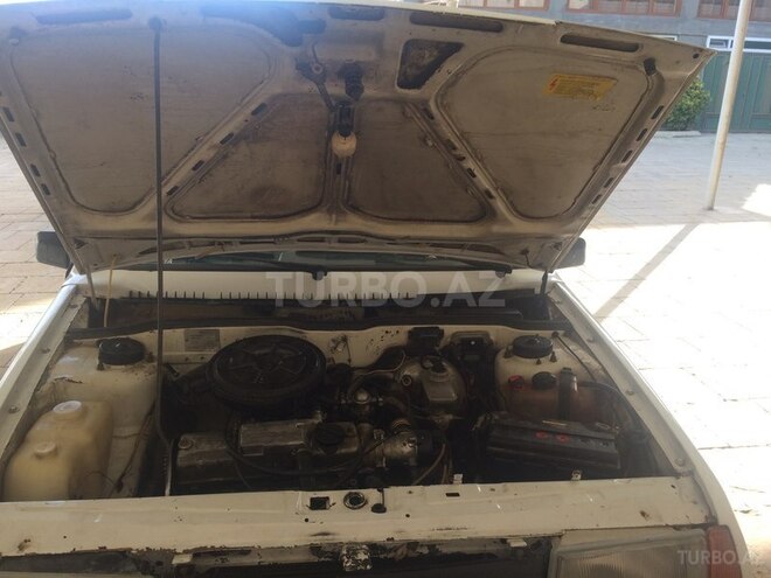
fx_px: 646
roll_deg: -2.1
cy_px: 289
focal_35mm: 29
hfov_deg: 61.7
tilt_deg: -17.0
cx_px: 386
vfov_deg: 48.2
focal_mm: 4.15
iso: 32
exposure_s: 1/173
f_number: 2.2
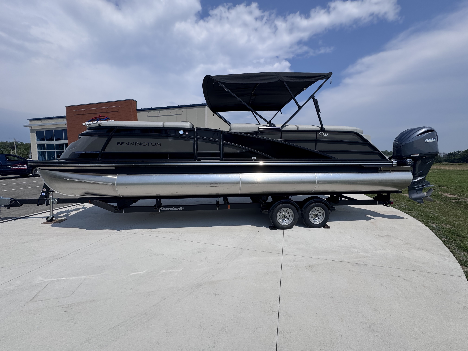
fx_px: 189
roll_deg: +0.2
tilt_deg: -4.1
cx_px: 234
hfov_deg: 102.1
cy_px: 176
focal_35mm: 14
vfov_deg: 85.7
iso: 50
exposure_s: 1/3717
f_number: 2.2
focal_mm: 2.22
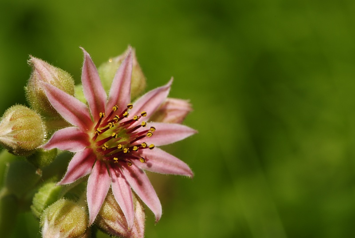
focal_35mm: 128
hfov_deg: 16.0
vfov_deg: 10.8
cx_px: 178
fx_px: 1259
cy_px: 119
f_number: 16
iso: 100
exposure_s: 1/100
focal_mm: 85
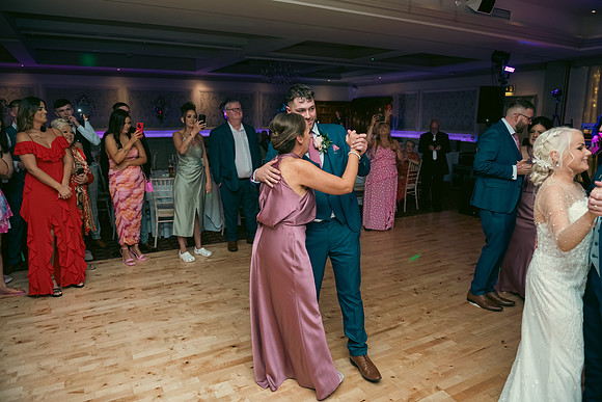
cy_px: 201
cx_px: 301
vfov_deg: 53.2
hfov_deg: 73.7
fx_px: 401
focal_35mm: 24
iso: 800
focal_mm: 24
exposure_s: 1/160
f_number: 3.5
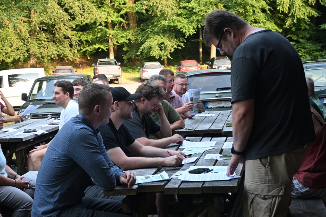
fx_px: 539
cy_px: 116
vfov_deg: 22.8
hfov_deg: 33.6
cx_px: 152
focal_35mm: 60
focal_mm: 37
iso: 560
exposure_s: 1/125
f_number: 5.3
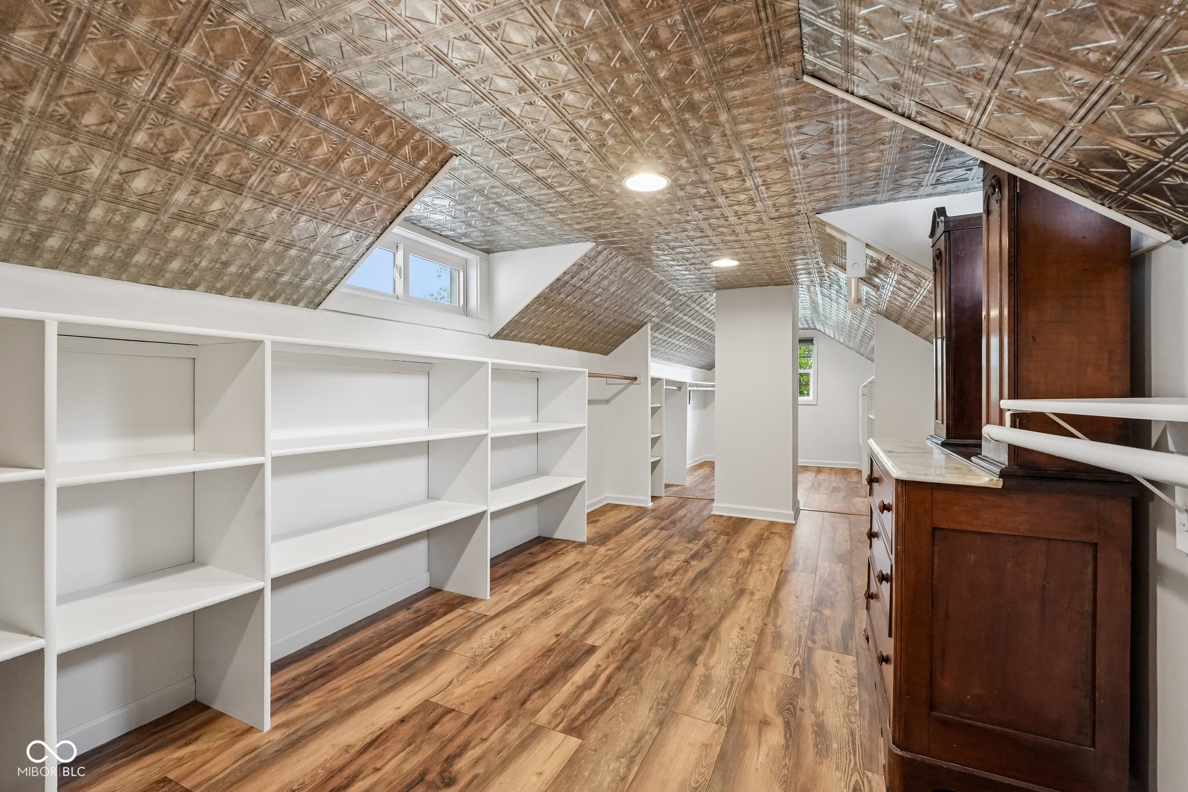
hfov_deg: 96.7
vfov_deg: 73.7
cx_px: 594
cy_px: 396
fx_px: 528
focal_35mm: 16
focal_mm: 16
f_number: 8
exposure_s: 1/30
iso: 2000
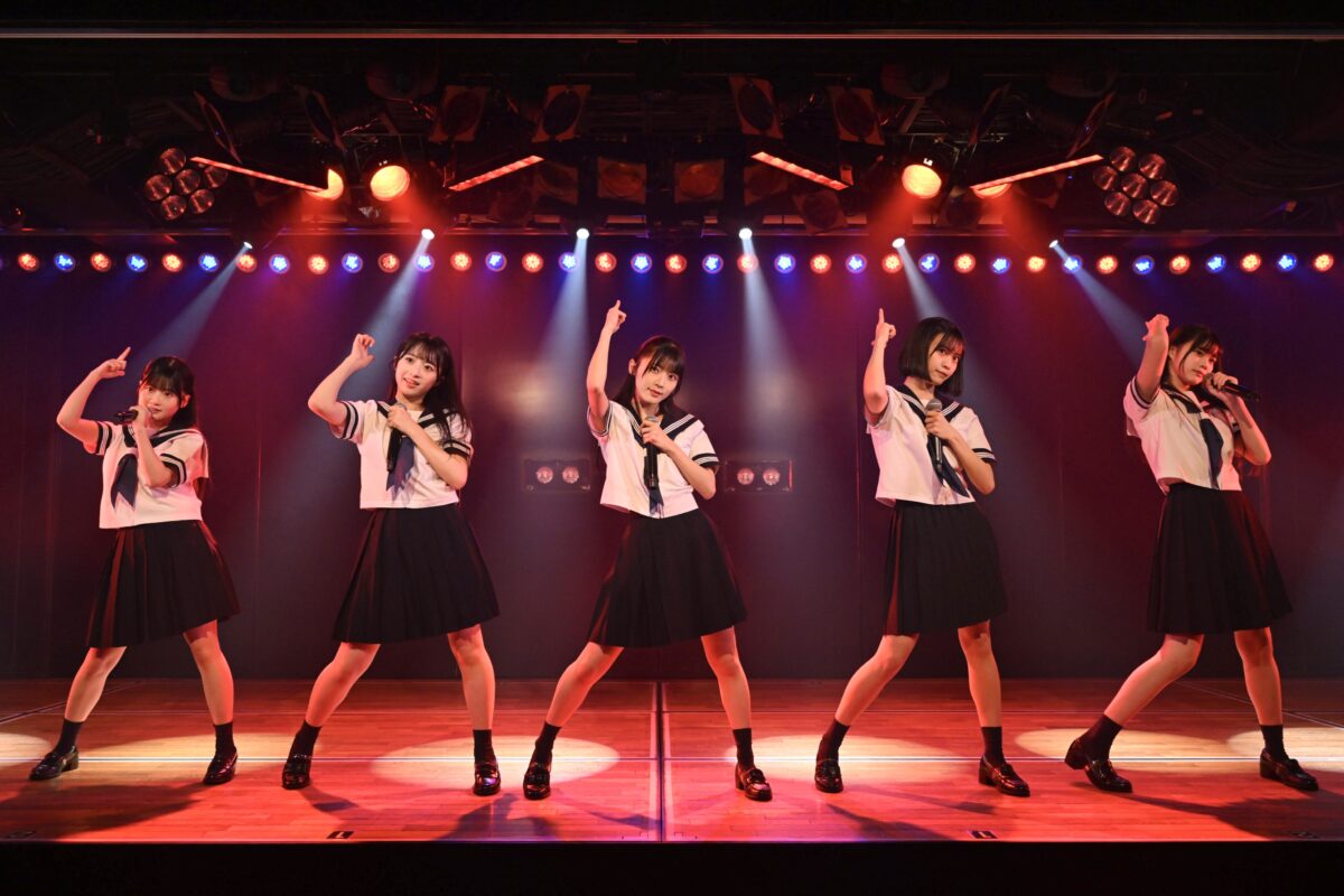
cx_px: 672
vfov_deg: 43.6
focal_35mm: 30
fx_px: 1120
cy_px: 448
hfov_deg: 61.9
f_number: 5.6
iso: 2500
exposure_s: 1/250
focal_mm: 30
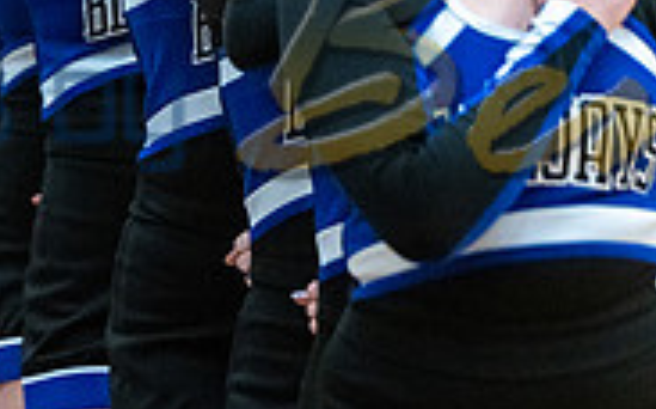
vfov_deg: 4.2
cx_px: 147
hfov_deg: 6.7
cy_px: -199
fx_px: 5609
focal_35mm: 314
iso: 4000
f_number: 2.8
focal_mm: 97
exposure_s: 1/800
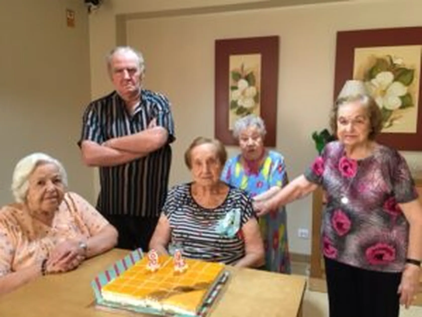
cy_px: 158
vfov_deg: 48.2
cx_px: 211
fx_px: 354
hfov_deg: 61.7
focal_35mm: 29
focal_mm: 4.15
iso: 125
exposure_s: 1/33
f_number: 2.2
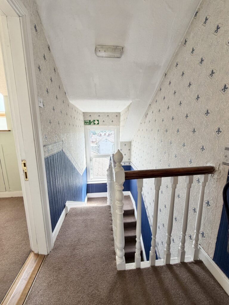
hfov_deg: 85.7
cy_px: 152
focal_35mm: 14
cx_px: 114
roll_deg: -0.3
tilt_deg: -10.1
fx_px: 123
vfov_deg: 102.1
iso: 80
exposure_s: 1/121
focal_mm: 2.22
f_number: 2.2
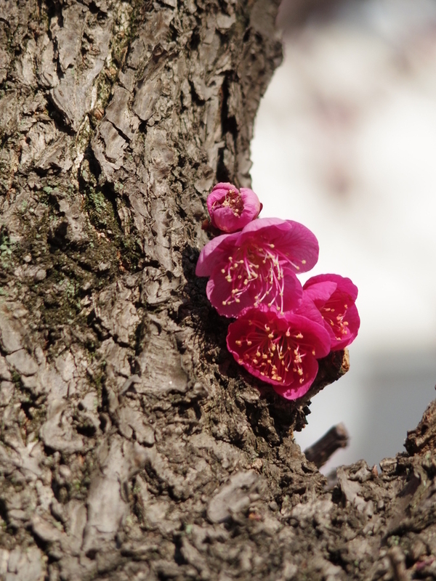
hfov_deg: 7.4
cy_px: 290
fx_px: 3392
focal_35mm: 202
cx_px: 218
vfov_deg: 9.8
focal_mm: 36.3
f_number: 2.8
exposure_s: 1/1250
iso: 200
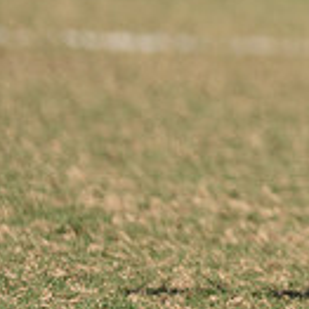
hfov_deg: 2.5
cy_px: -130
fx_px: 7181
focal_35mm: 711
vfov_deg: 2.5
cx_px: 675
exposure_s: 1/1600
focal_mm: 176
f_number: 2.8
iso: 100
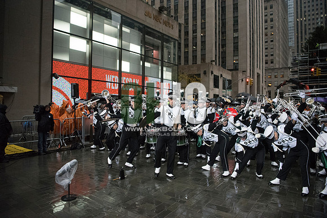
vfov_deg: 53.2
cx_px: 164
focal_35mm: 24
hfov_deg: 73.7
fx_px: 218
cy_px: 109
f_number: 2.8
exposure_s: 1/4000
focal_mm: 24
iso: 10000
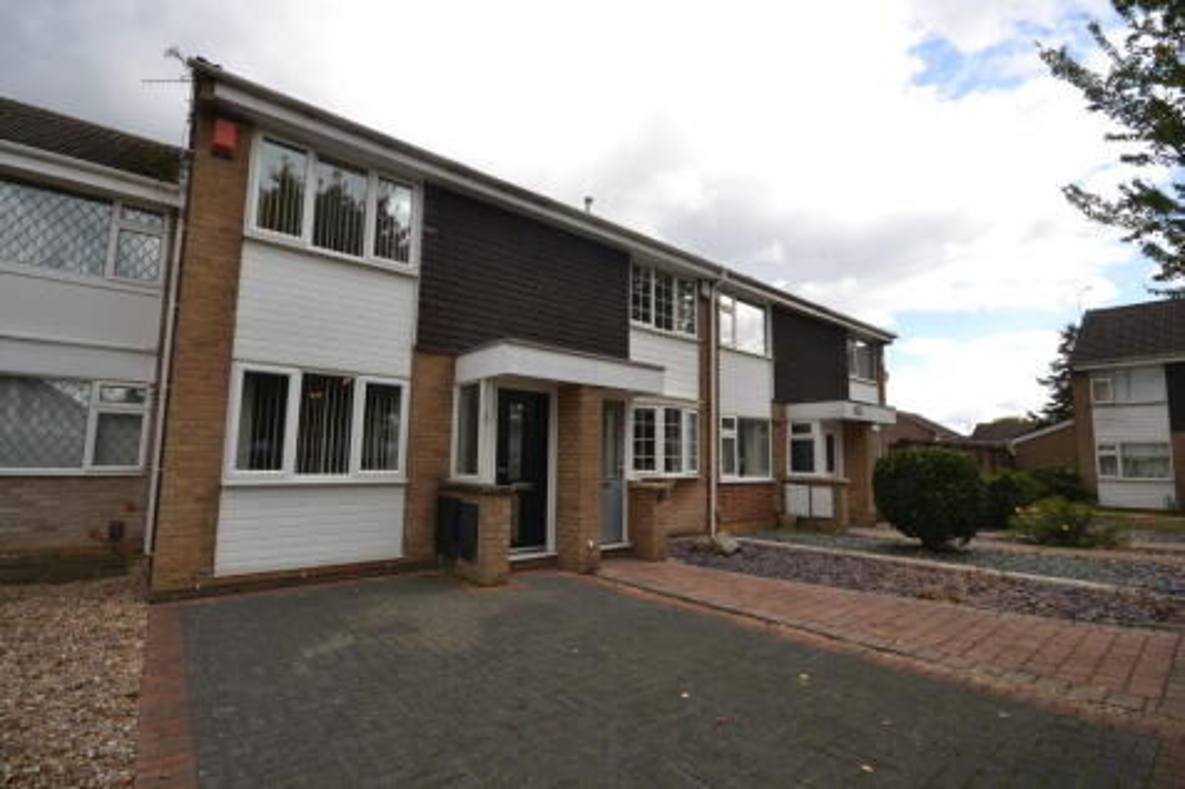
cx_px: 592
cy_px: 394
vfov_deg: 77.3
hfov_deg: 100.4
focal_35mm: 15
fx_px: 494
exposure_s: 1/200
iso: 100
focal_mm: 10
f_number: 8
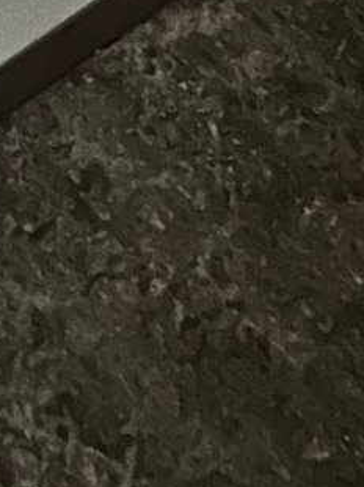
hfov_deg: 8.5
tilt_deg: -38.6
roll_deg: +2.3
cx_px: -99
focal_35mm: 172
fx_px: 2415
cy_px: -925
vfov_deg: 9.4
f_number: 1.6
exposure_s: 1/9
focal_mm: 5.1
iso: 800
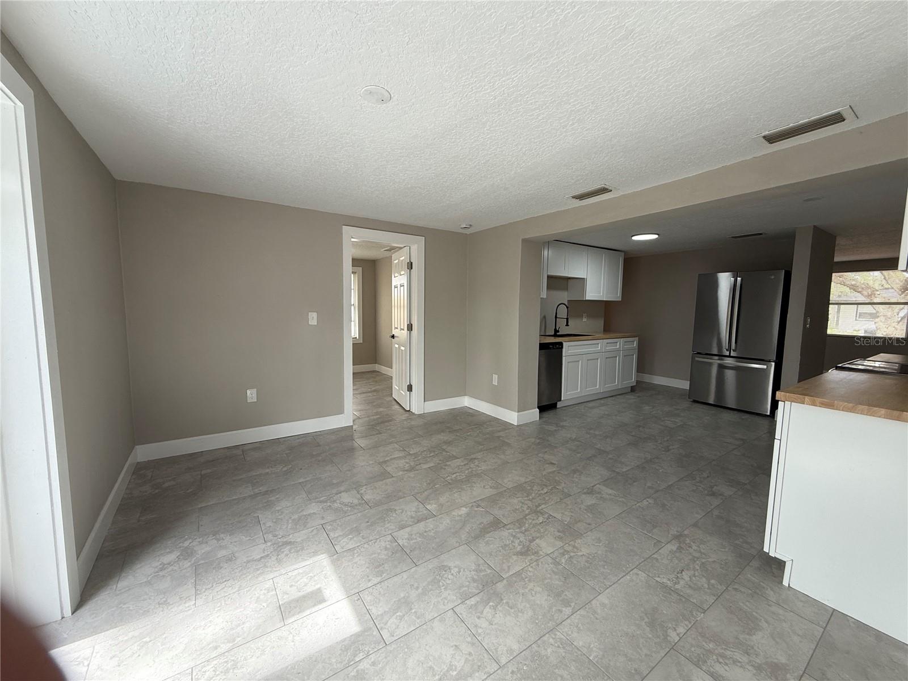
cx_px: 454
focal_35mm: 14
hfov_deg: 102.1
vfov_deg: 85.7
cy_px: 340
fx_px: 367
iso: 100
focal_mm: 2.22
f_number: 2.2
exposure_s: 1/99
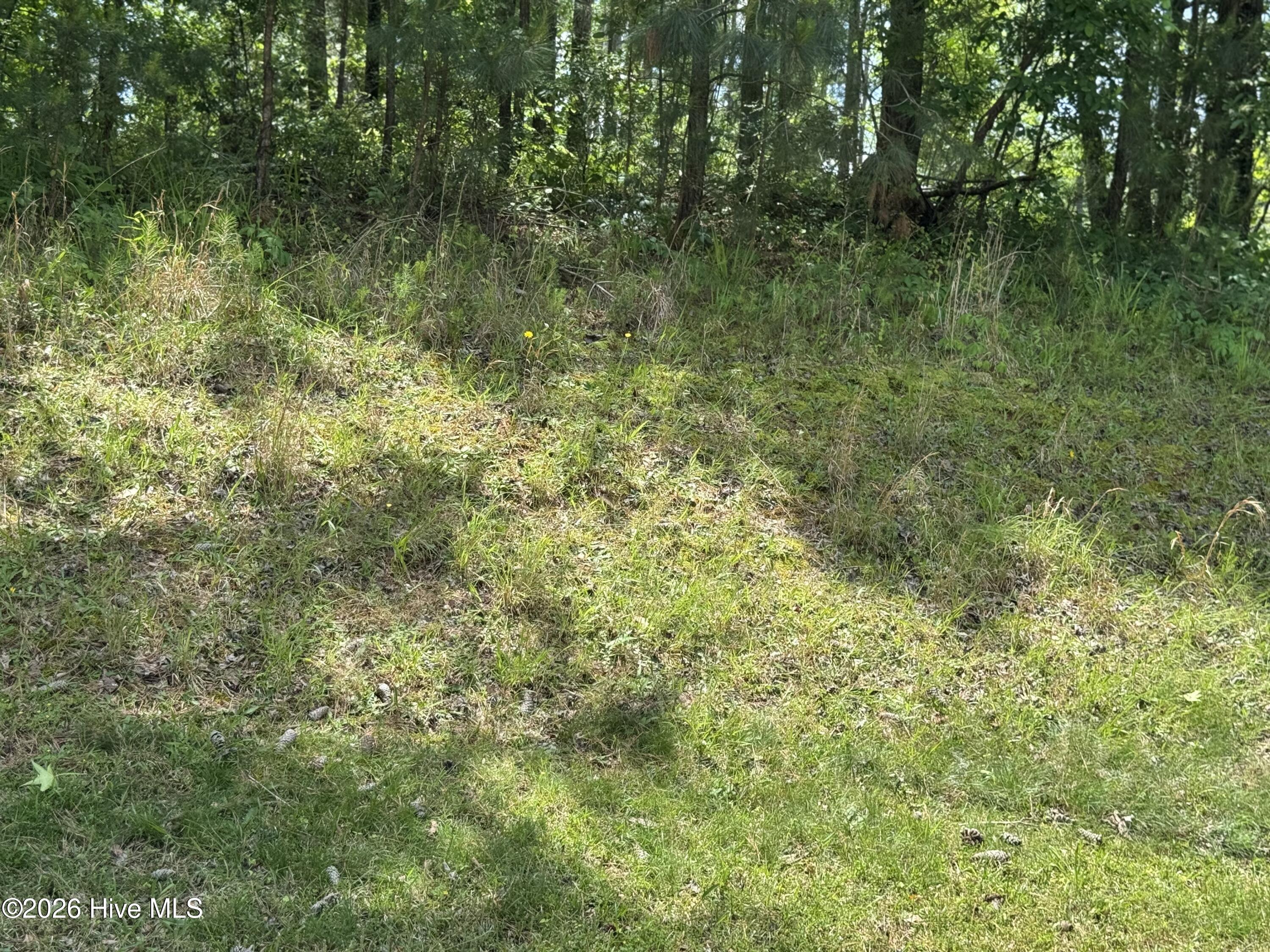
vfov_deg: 30.3
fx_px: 1761
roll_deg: -2.6
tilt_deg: -3.0
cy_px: 476
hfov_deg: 39.7
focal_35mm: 48
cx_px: 635
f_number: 1.78
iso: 64
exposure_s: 1/1238
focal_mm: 6.76
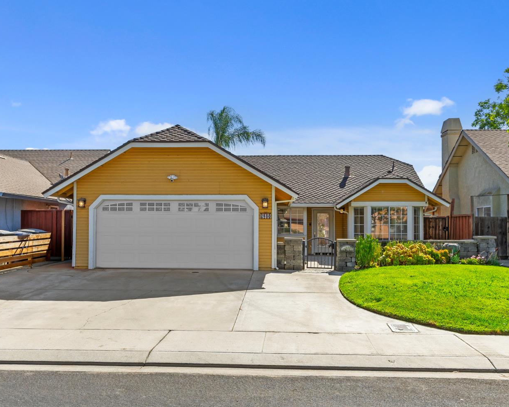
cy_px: 206
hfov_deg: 70.3
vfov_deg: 58.8
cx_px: 246
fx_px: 361
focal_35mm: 24
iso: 320
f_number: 9
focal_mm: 21
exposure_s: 1/60
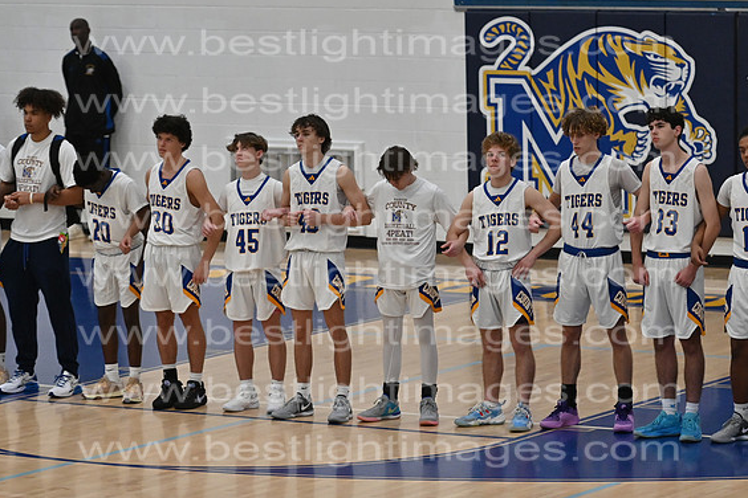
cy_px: 248
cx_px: 379
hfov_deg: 11.5
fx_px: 3719
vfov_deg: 7.7
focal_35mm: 179
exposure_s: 1/800
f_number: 4
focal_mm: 116
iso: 2200
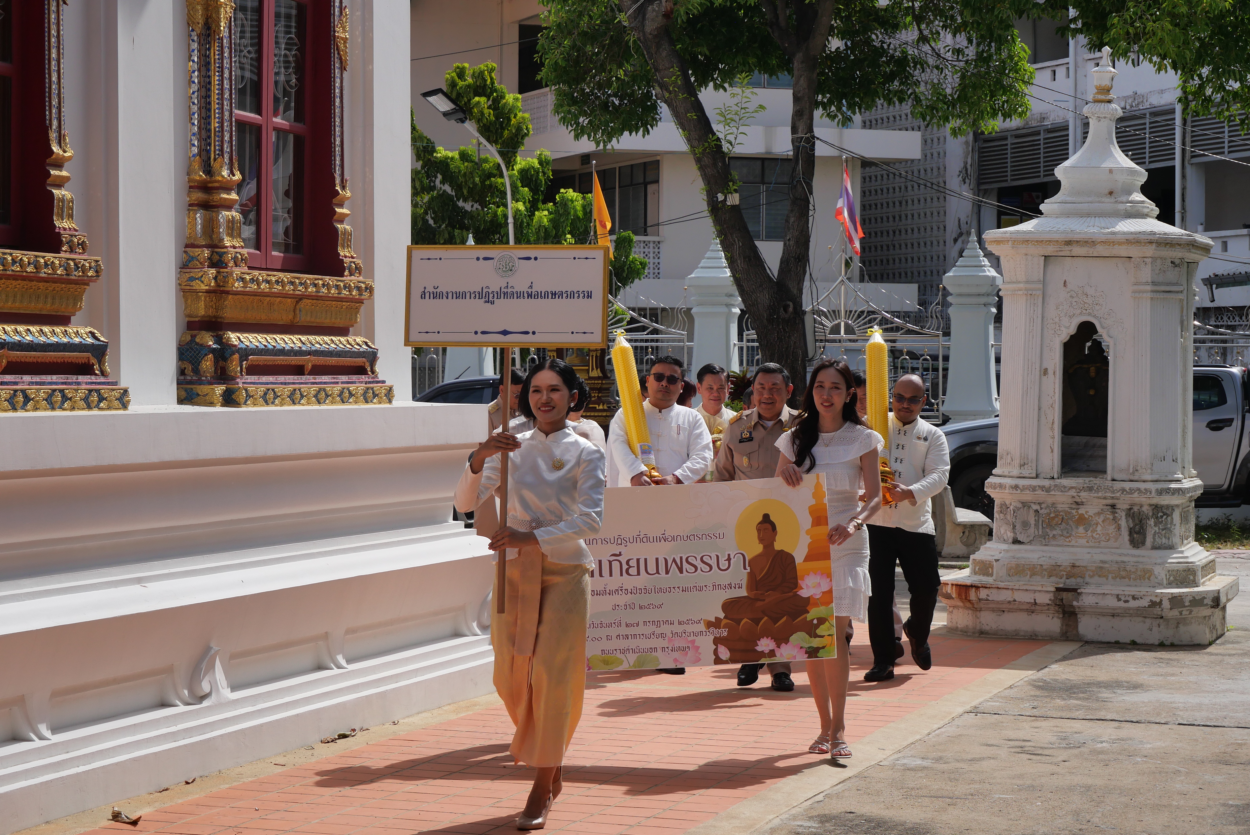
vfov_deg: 16.5
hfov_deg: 24.5
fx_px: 2884
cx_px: 625
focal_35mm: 83
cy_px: 418
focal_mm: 40
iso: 200
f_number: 5.5
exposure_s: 1/1600
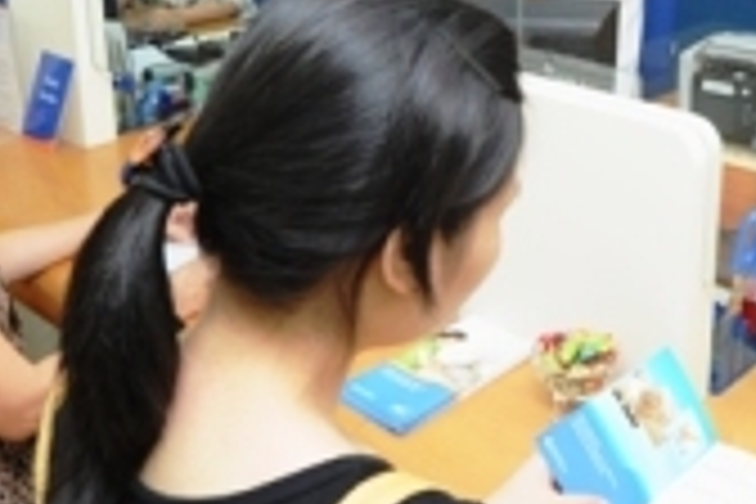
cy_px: 40
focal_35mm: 48
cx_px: 513
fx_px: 1008
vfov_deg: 27.0
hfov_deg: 40.5
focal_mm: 18
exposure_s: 1/8
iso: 250
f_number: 7.1
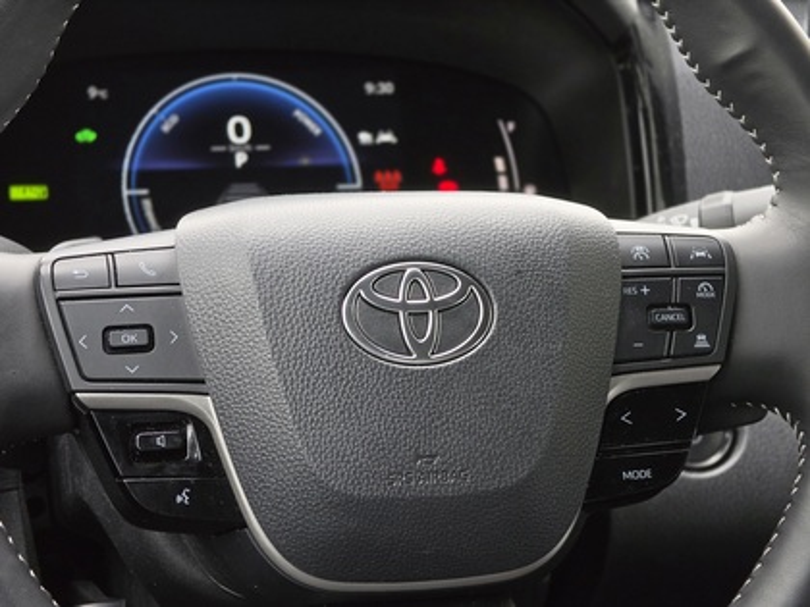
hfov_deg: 17.1
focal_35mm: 115
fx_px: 2691
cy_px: 304
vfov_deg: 12.9
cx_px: 405
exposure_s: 1/120
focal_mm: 18.6
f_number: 2.9
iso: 320
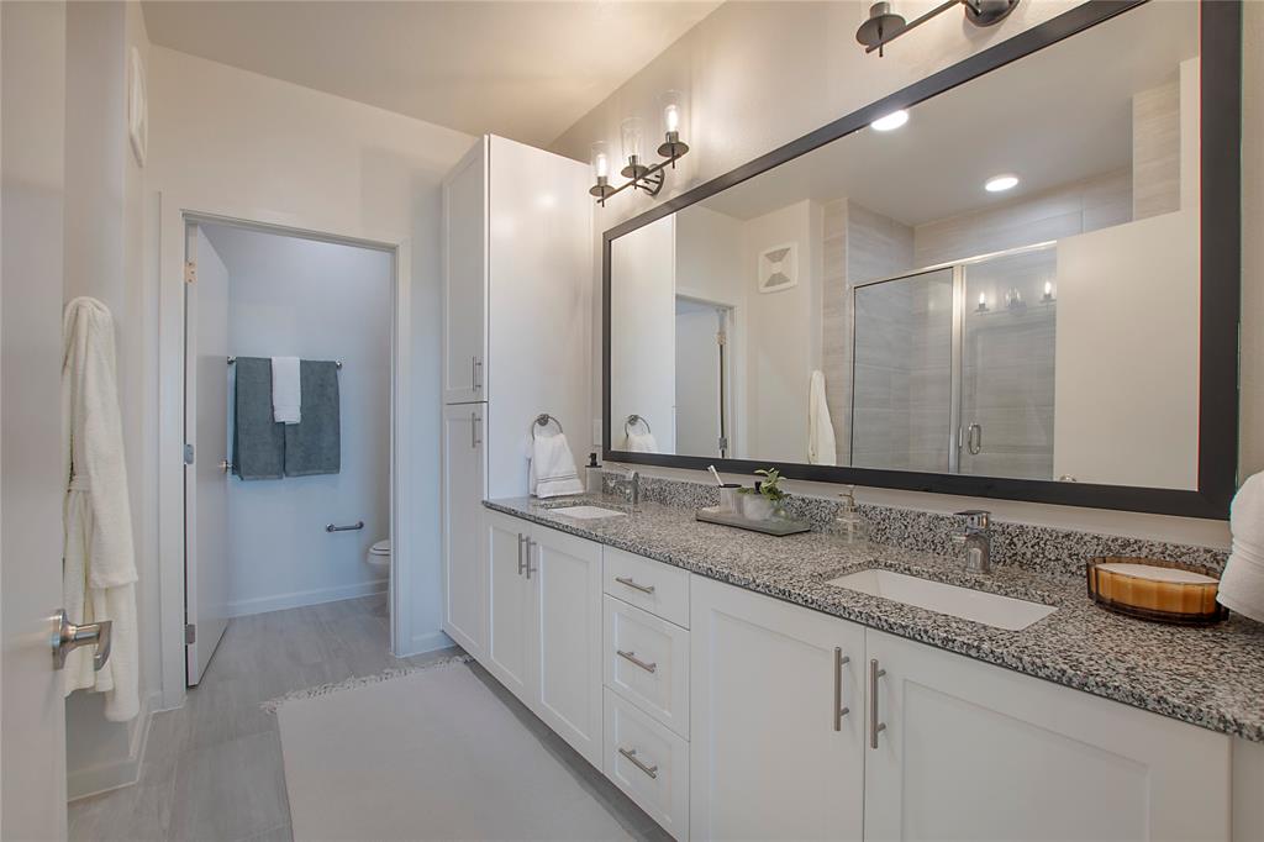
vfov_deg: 77.3
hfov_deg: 100.4
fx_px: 526
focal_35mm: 15
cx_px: 632
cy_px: 421
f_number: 5.6
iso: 100
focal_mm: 10
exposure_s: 1/50
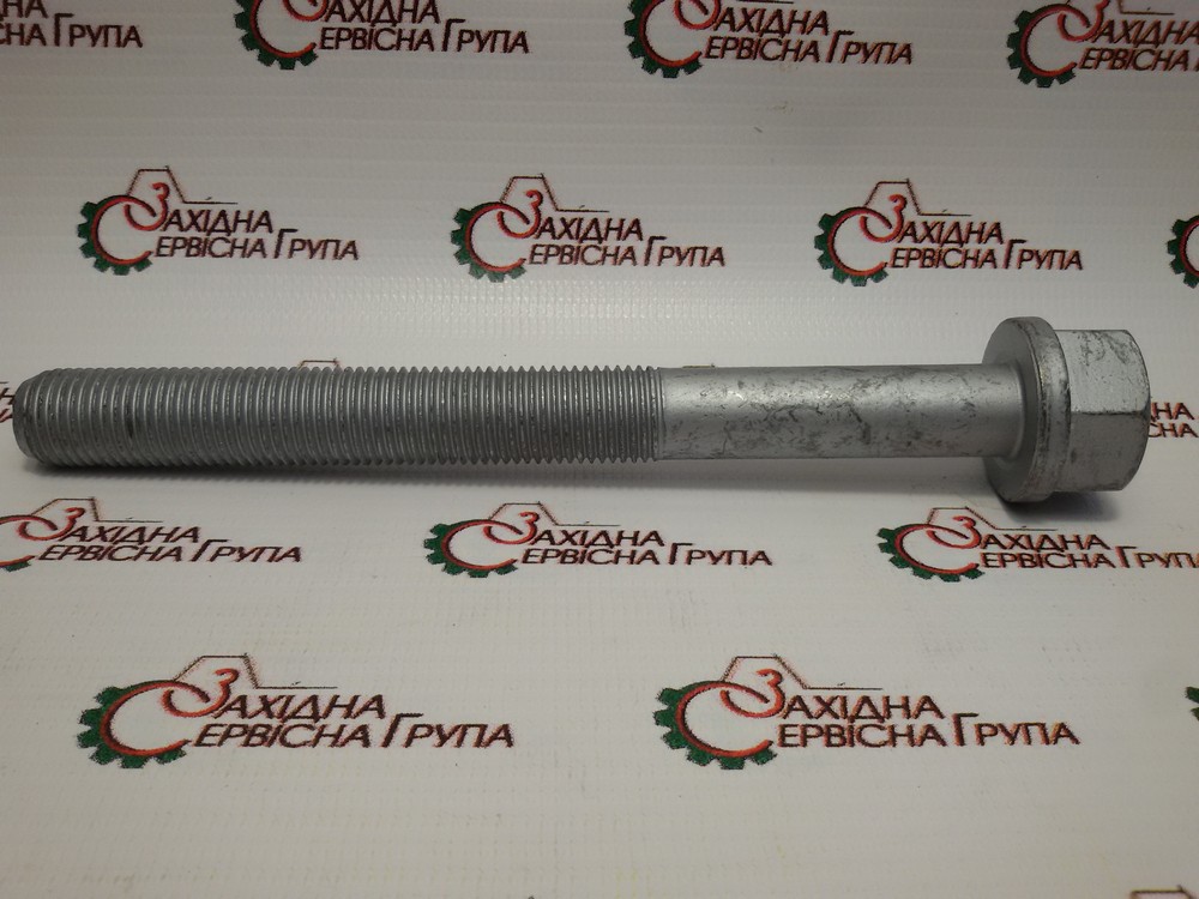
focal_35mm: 31
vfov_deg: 45.4
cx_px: 600
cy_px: 450
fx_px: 1074
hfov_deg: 58.4
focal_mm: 2.93
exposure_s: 1/100
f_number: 2.4
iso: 40
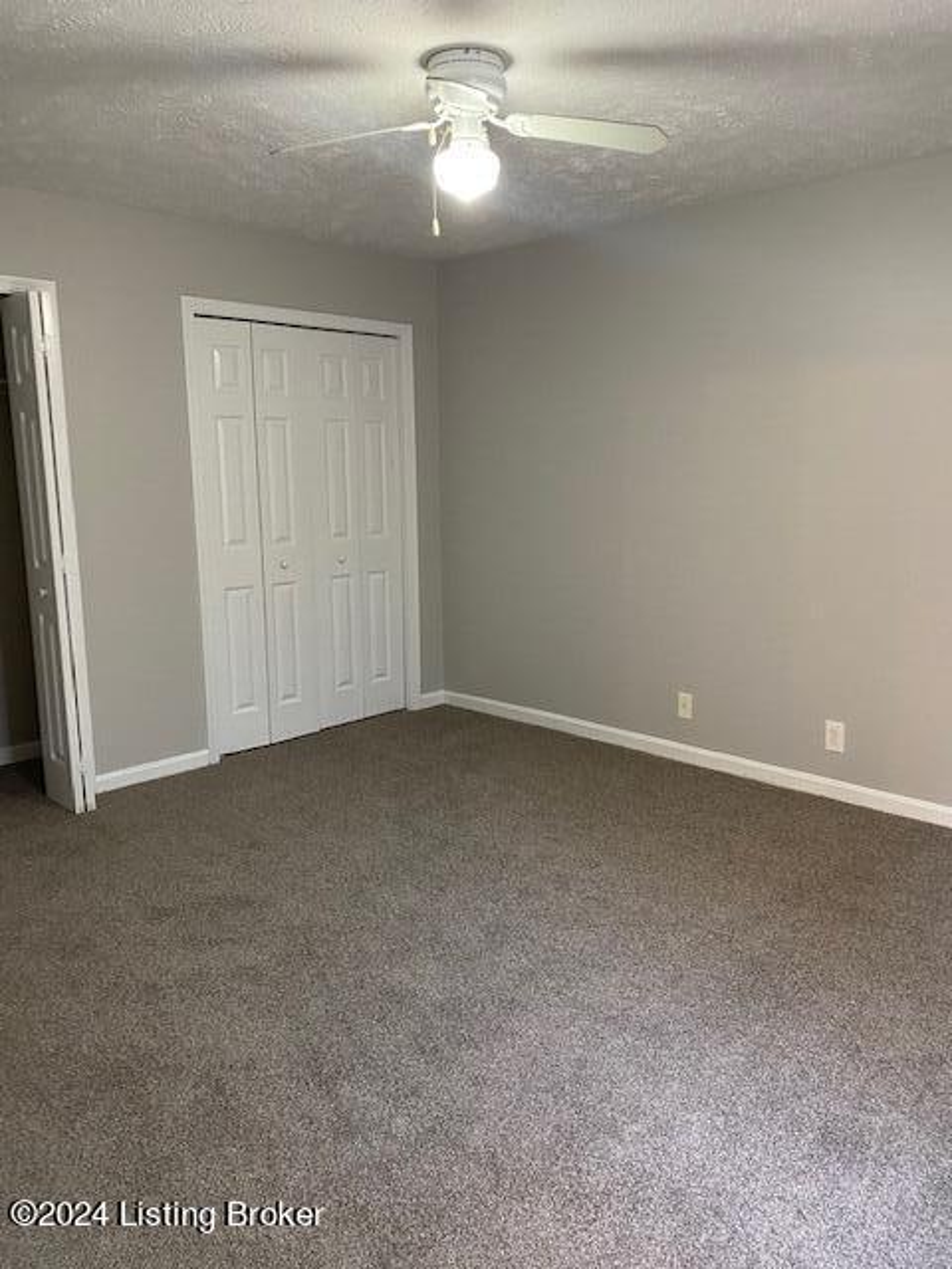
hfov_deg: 53.1
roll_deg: +0.5
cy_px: 634
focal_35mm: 26
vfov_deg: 67.3
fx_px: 953
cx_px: 476
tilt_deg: -10.5
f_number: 1.8
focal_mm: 4.25
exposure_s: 1/60
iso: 250
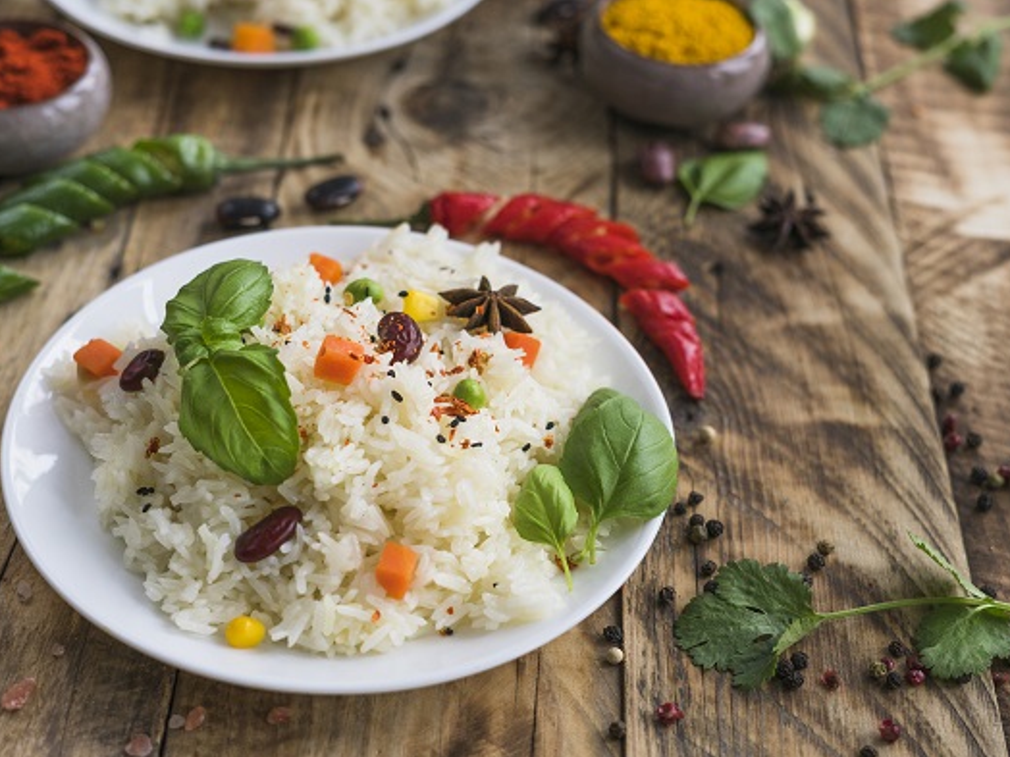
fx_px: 1605
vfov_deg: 26.6
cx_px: 503
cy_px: 383
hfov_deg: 34.9
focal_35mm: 55
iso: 200
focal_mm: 50
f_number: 4
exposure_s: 1/125
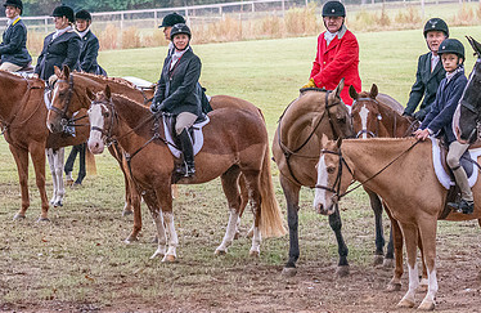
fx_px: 2704
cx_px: 208
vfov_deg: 6.6
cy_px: 94
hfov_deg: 10.2
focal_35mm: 204
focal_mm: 70
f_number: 4
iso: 6400
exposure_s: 1/500
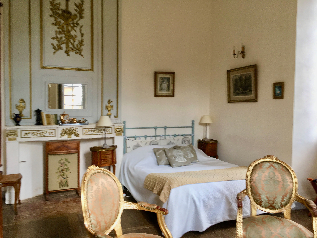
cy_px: 119
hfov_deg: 61.7
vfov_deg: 48.2
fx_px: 266
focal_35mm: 29
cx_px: 158
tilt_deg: -2.9
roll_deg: -0.7
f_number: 2.2
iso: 25
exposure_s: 1/50
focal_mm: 4.15
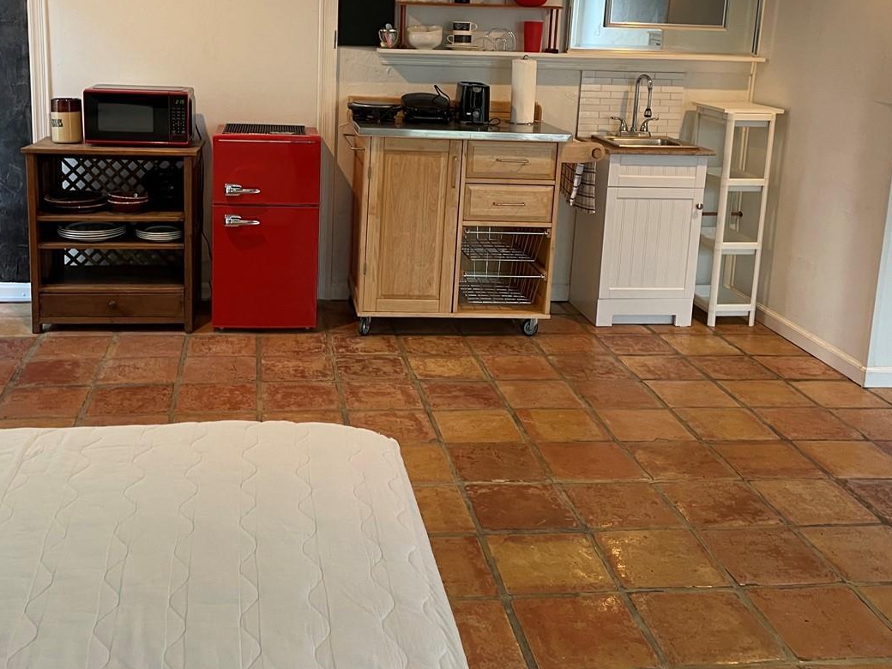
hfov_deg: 46.7
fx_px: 1031
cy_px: 208
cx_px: 407
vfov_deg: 35.5
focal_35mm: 40
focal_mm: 4.2
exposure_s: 1/60
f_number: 1.6
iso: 125
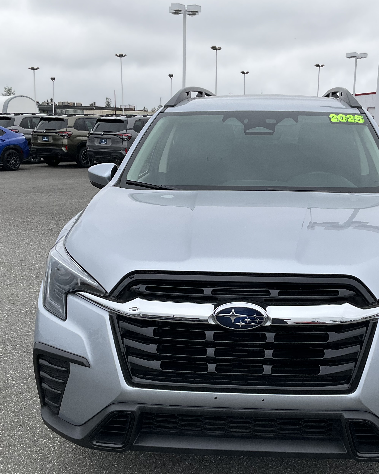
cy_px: 281
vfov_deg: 40.2
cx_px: 243
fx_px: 645
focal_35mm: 46
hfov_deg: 32.6
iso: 25
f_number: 1.8
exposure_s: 1/534
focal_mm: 3
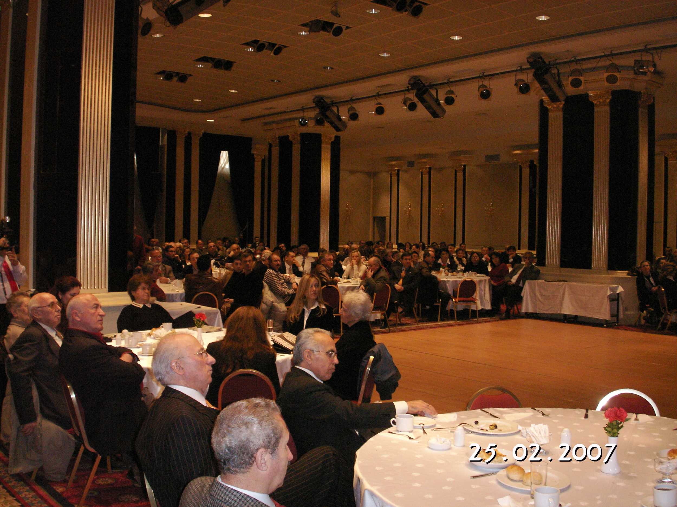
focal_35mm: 37
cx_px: 338
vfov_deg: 38.7
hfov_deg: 50.1
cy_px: 254
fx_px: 724
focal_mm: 7.7
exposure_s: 1/40
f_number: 3.5
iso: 160
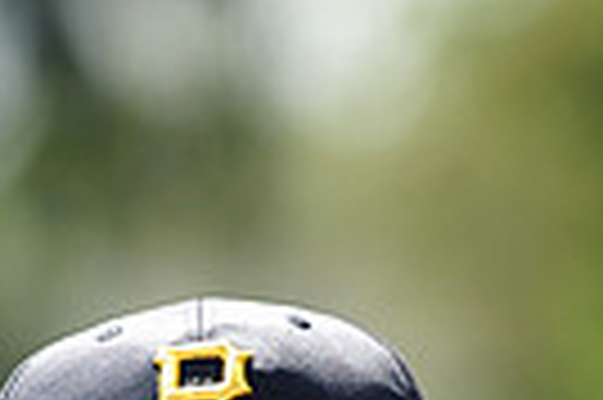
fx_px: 14521
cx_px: 112
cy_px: 804
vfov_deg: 1.6
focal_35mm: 868
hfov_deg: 2.4
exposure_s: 1/640
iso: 200
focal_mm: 200
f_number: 4.5
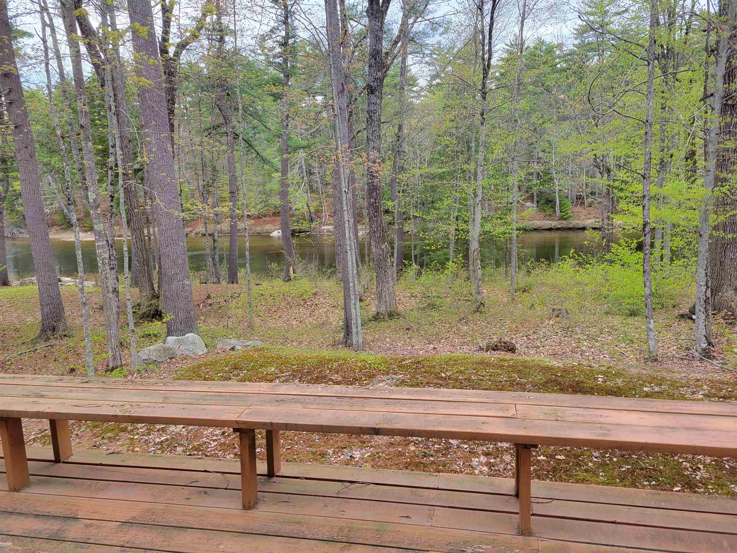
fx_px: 554
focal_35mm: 26
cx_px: 368
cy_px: 276
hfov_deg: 67.3
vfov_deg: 53.1
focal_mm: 5.4
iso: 40
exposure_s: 1/322
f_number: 1.8
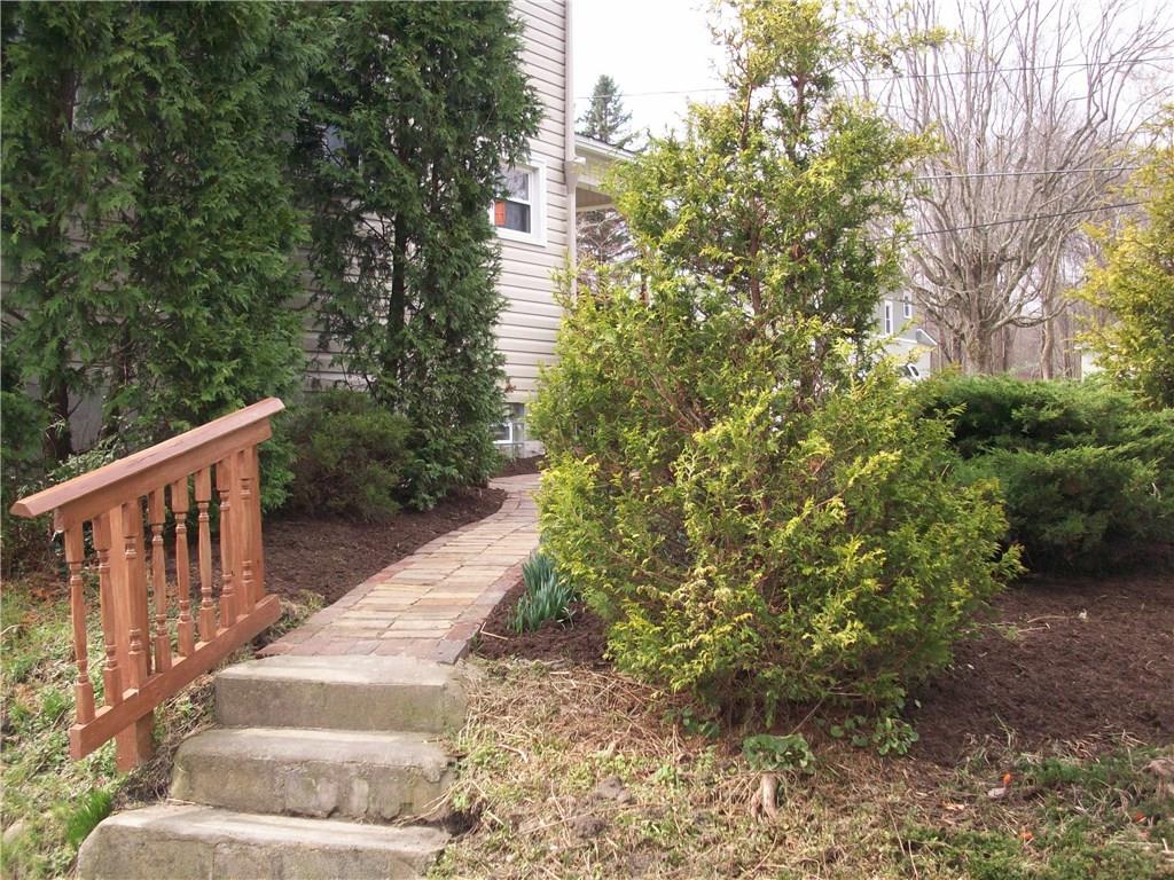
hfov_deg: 50.1
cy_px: 440
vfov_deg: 38.7
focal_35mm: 37
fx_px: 1255
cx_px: 587
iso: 80
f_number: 2.8
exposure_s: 1/303
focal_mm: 6.2
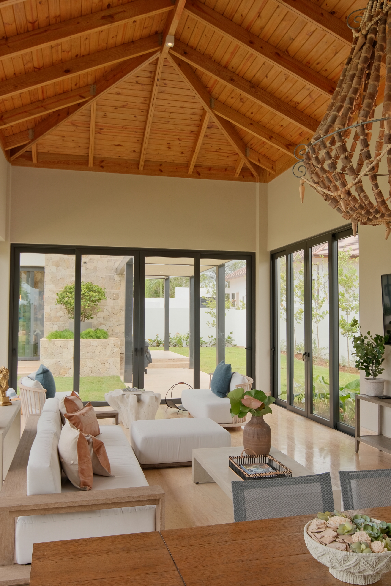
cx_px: 196
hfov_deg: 43.6
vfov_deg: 61.9
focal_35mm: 30
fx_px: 489
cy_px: 293
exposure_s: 1/40
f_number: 8
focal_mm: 20
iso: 160
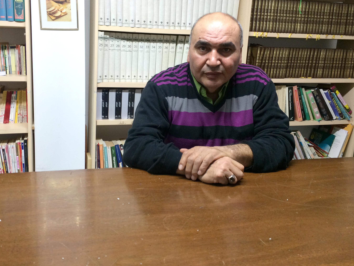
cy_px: 118
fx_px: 358
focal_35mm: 35
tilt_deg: -12.0
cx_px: 149
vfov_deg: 40.6
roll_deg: -0.5
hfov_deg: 52.4
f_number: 2.2
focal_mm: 4.15
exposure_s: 1/30
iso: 64
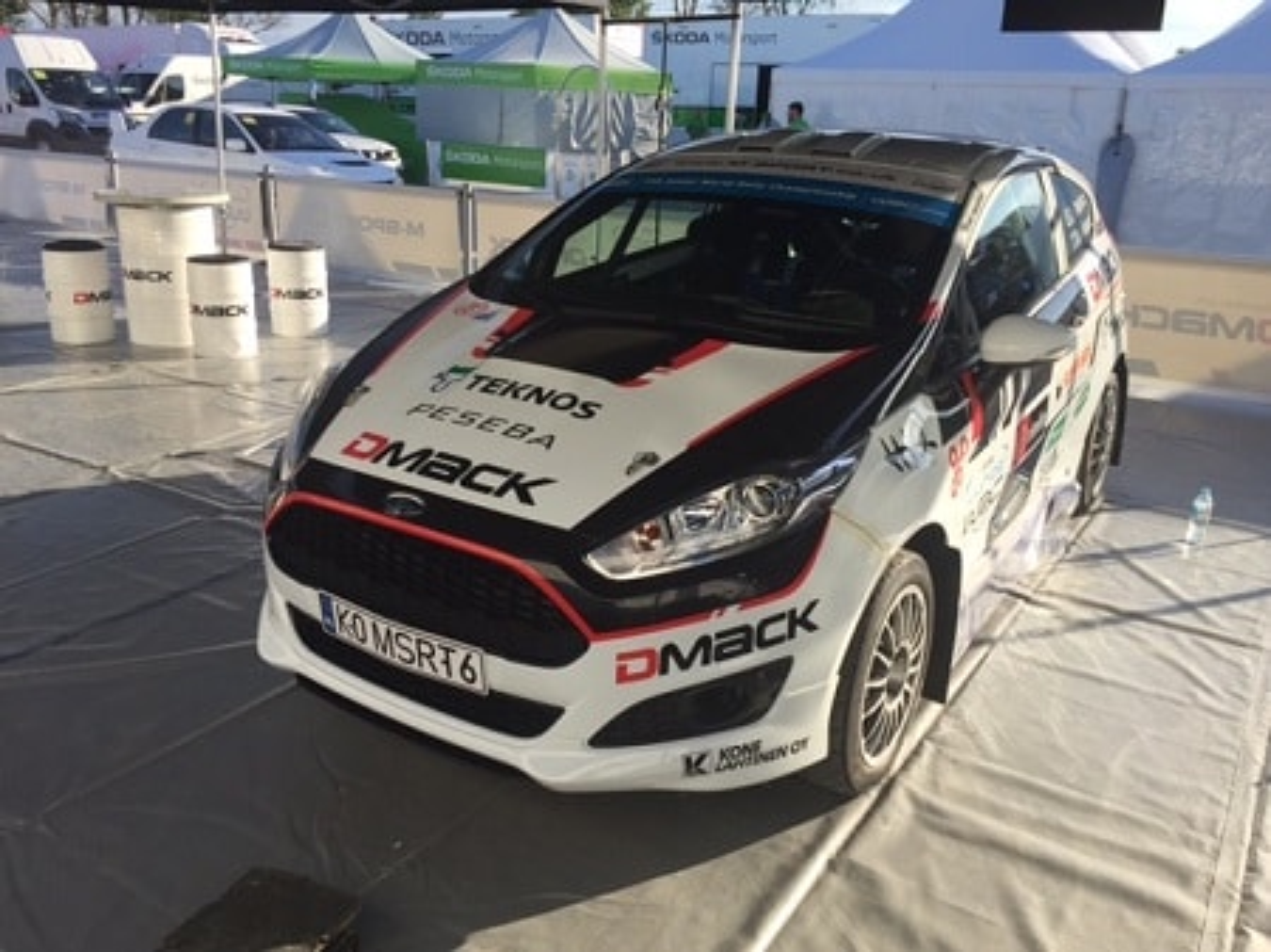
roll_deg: -2.6
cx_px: 636
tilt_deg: -19.0
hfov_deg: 61.7
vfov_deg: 48.2
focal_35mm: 29
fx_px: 1064
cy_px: 476
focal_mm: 4.15
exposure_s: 1/1041
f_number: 2.2
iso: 32
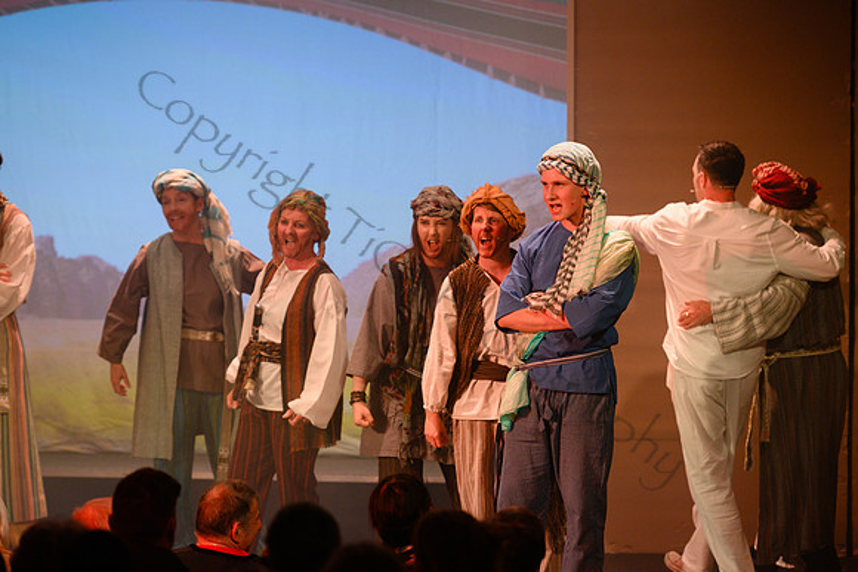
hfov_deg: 12.6
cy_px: 286
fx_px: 3893
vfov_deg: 8.4
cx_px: 429
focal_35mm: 163
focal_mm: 160
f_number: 2.8
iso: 640
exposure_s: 1/200
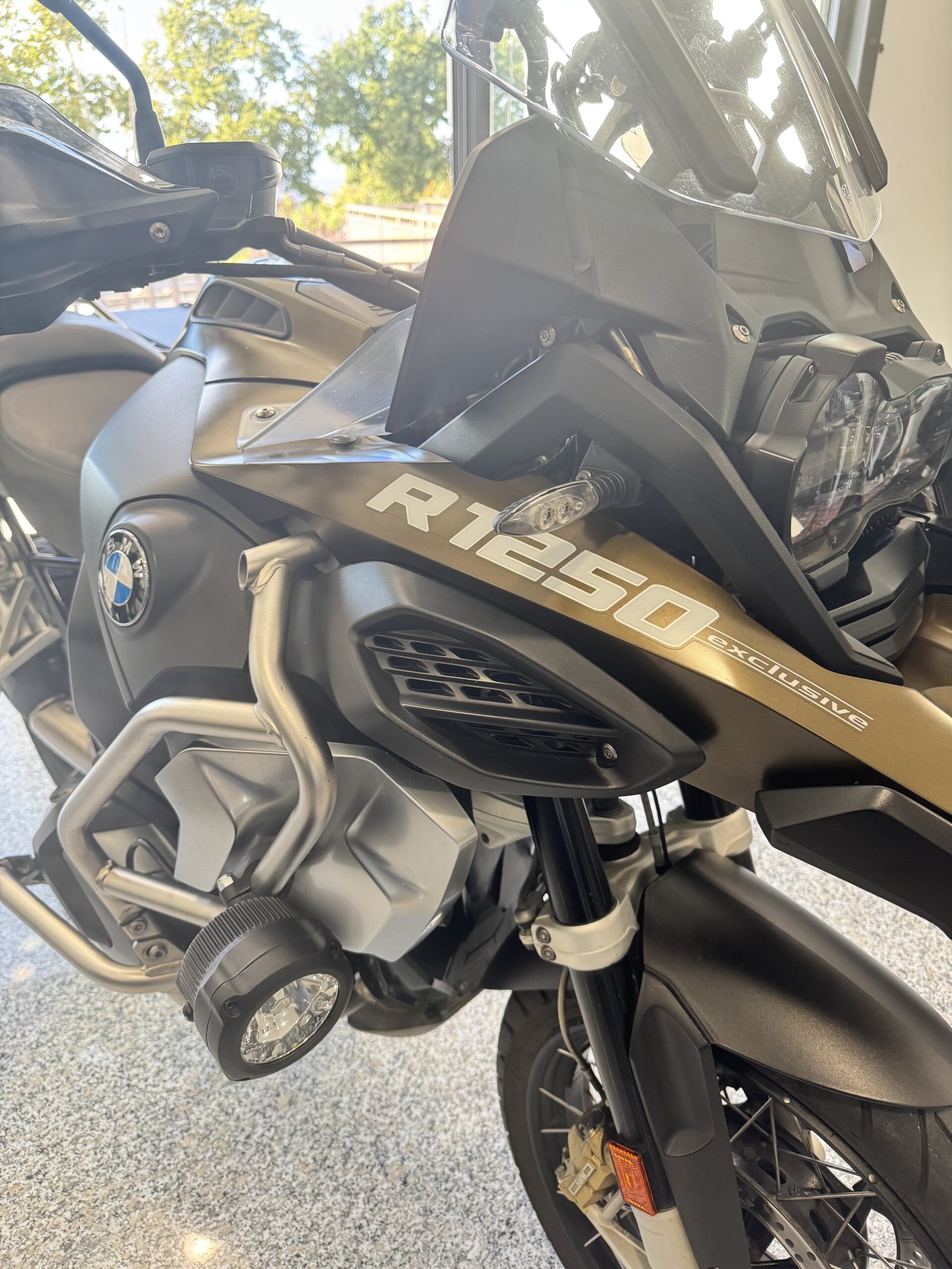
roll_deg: +0.7
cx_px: 476
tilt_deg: -25.9
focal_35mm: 24
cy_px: 634
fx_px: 880
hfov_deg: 56.8
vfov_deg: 71.6
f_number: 1.78
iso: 200
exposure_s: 1/100
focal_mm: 6.76
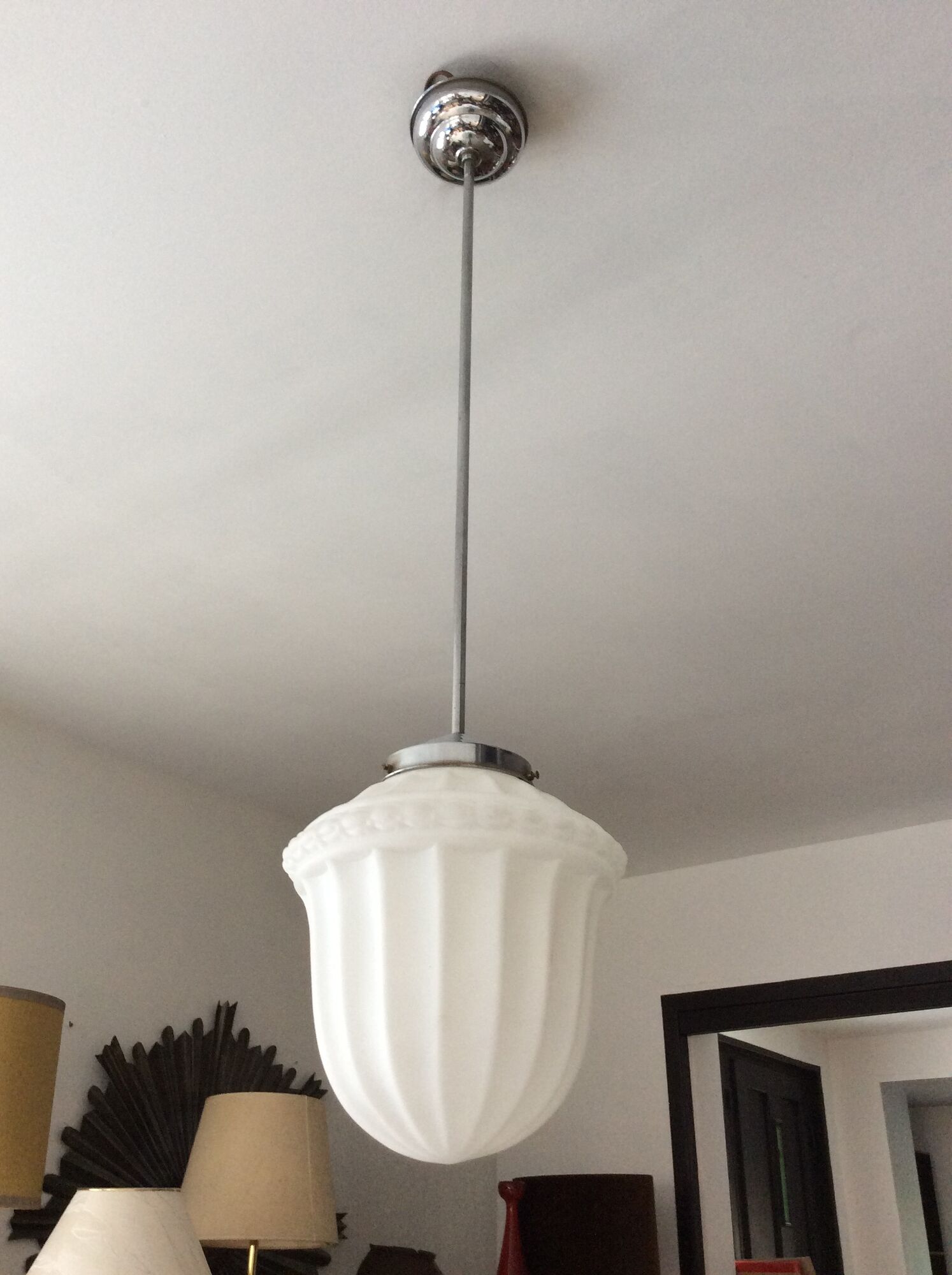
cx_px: 476
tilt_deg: +26.8
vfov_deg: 56.9
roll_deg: -0.5
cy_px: 638
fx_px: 1176
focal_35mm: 32
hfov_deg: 44.1
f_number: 2.4
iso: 80
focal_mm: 3.3
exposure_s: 1/25
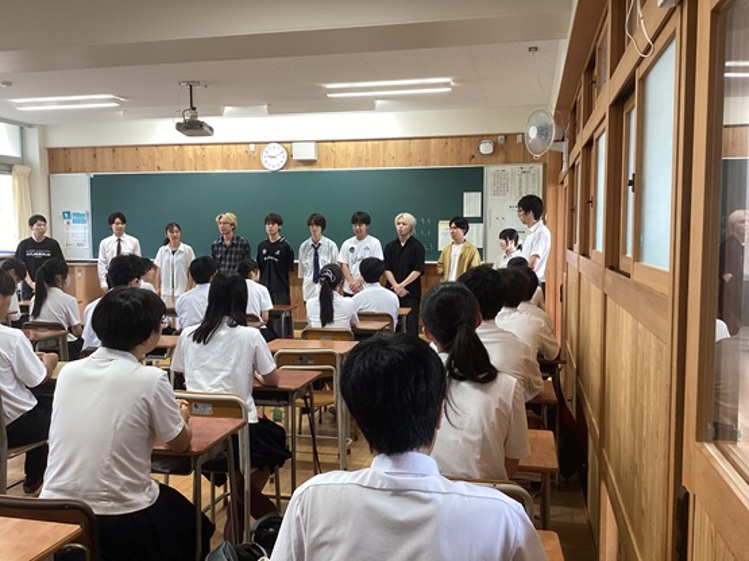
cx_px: 374
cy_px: 280
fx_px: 671
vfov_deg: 45.4
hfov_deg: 58.4
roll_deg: +0.0
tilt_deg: -6.0
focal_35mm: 31
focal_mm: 3.3
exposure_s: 1/60
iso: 100
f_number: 2.4
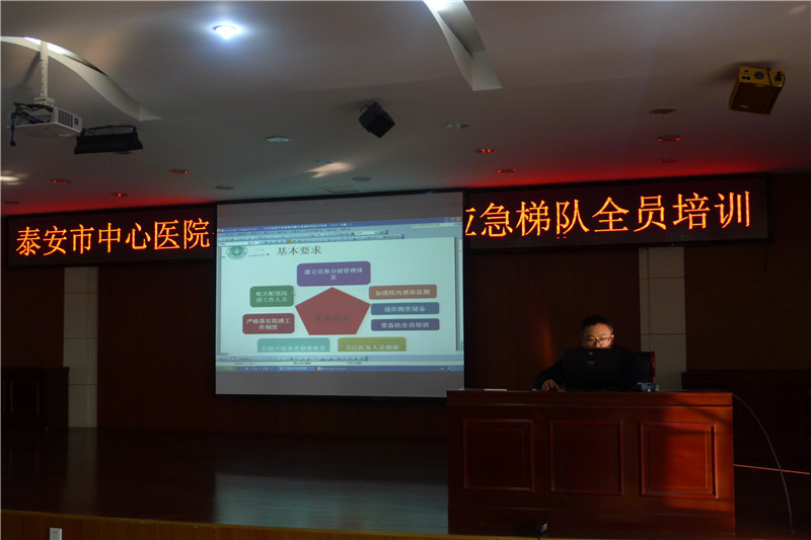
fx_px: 901
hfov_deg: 48.5
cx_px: 406
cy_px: 270
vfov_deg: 33.4
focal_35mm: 40
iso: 200
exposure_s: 1/80
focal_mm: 8.5
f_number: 2.5
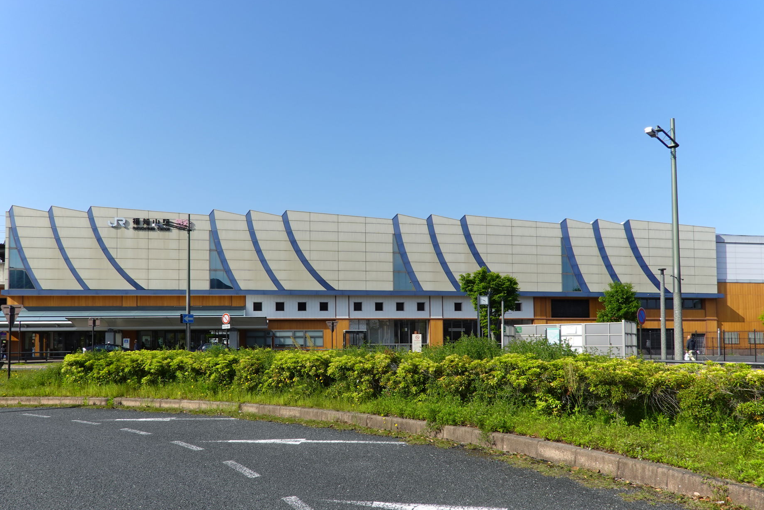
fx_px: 531
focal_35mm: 25
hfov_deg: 71.5
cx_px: 369
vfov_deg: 51.3
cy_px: 260
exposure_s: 1/250
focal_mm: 9
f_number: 7.1
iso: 100
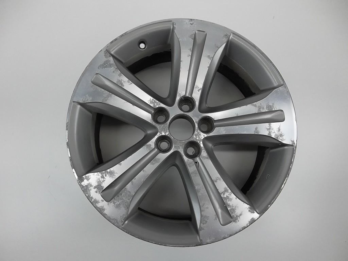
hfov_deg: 65.3
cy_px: 130
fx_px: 271
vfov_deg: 51.4
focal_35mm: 27
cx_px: 174
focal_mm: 4.9
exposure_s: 1/45
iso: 270
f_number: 3.5
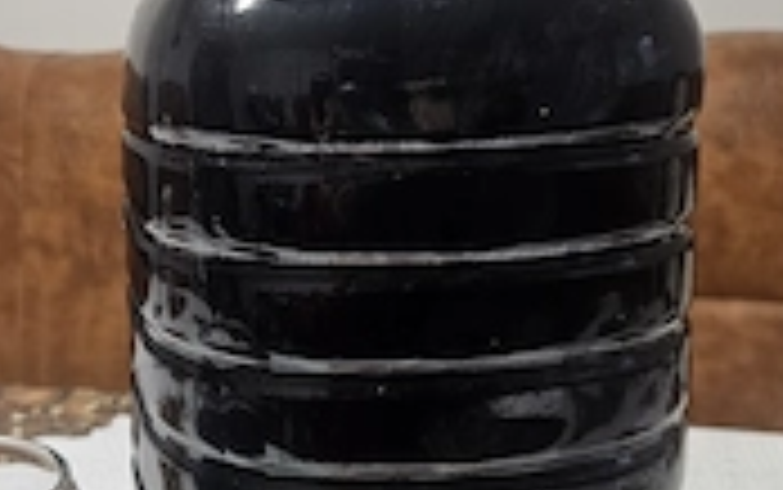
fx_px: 1196
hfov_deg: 36.1
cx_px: 302
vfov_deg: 23.1
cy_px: 175
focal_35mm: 56
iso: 160
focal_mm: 5.4
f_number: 1.8
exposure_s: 1/100
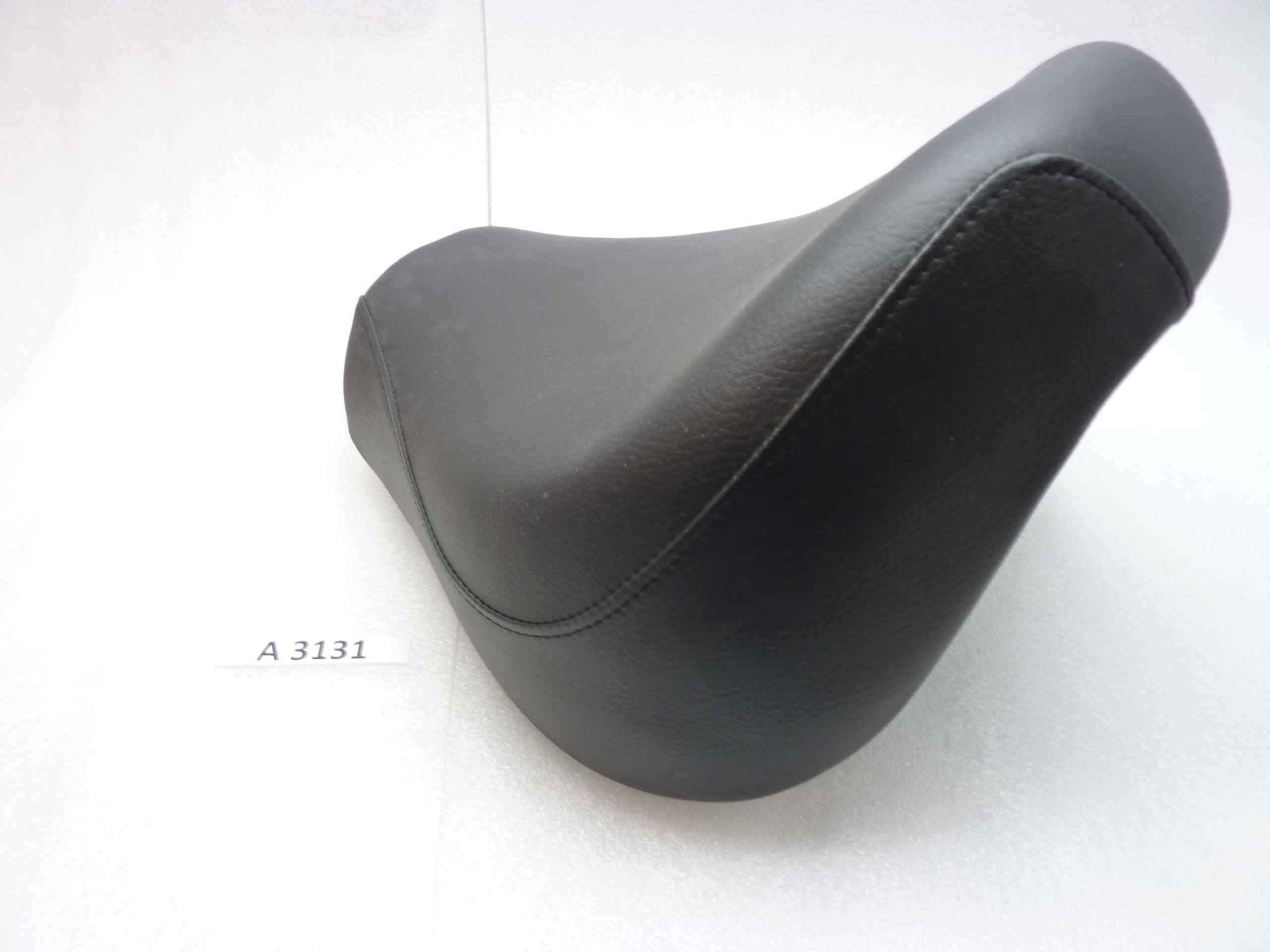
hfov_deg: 69.4
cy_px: 476
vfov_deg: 54.9
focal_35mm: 25
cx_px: 635
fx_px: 917
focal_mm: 4.1
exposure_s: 1/8
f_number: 3.3
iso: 125
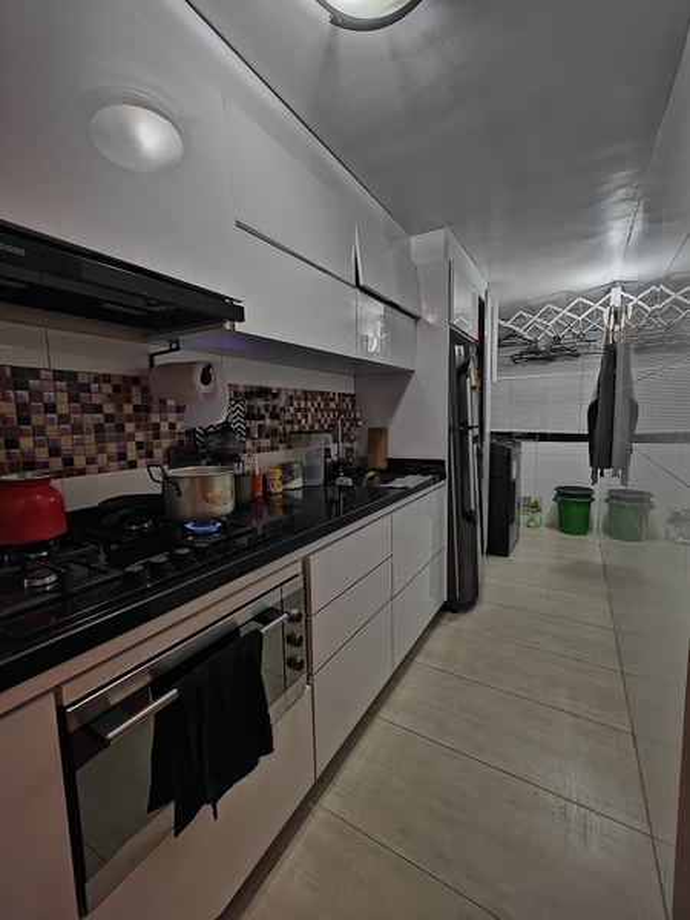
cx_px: 345
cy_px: 460
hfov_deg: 85.7
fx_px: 372
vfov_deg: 102.1
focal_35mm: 14
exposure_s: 1/25
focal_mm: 2.59
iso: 1000
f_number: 2.2
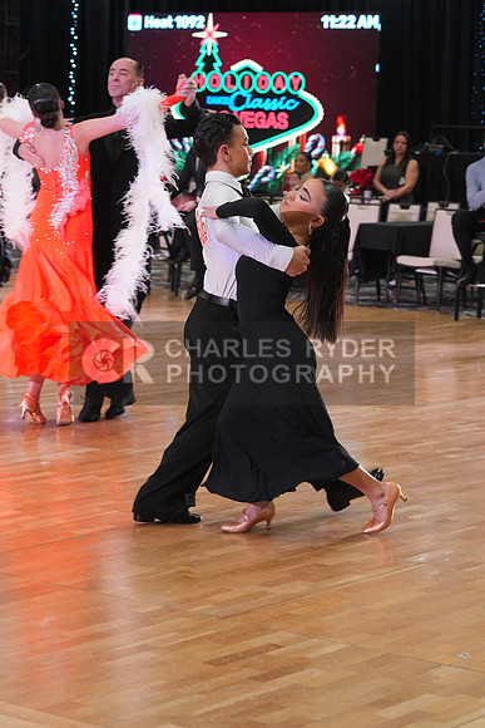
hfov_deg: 14.4
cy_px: 364
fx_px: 1918
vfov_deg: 21.5
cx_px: 242
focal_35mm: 95
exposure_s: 1/200
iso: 4000
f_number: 6.3
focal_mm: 95
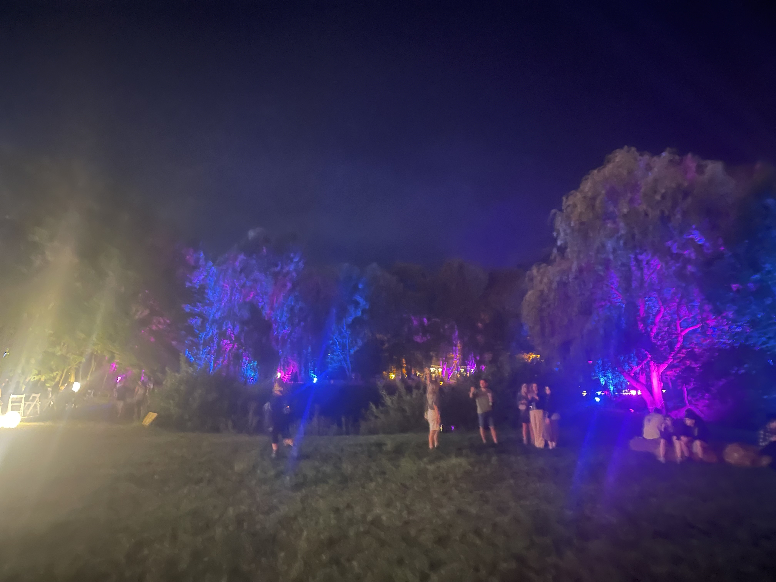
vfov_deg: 54.9
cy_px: 291
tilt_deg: +8.8
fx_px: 560
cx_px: 388
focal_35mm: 25
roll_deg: -1.1
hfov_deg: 69.4
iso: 2500
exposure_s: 1/9
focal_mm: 5.1
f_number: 1.6
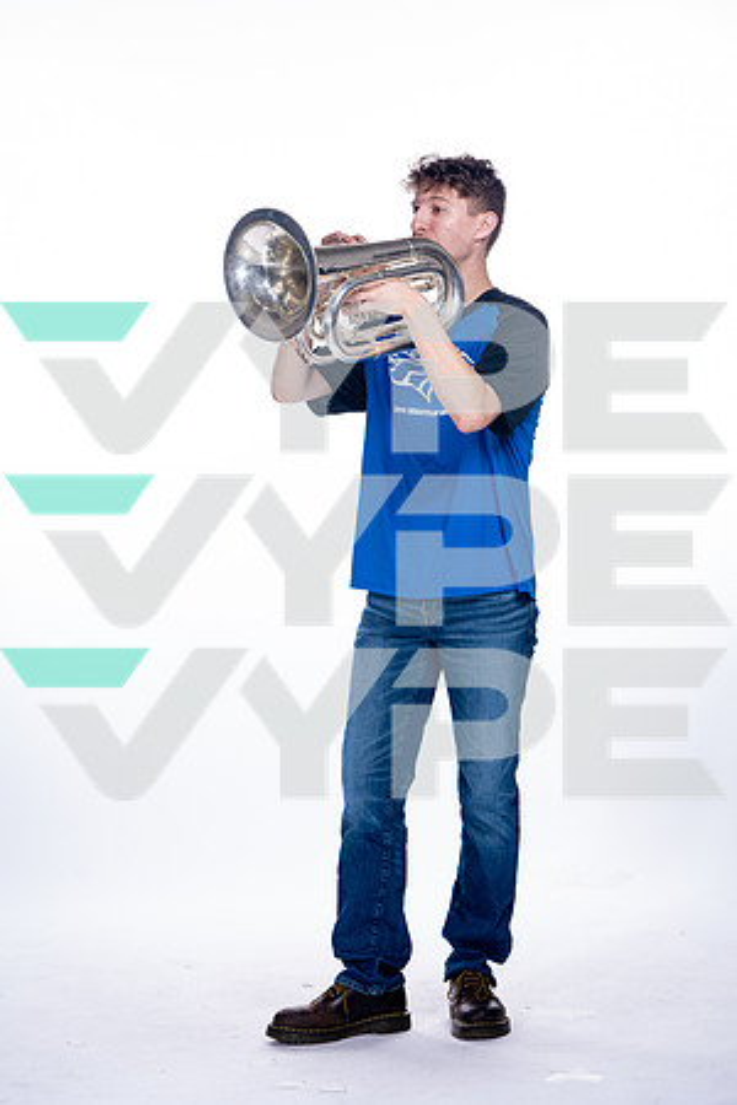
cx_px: 368
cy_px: 552
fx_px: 3316
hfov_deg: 12.7
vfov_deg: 18.9
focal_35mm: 108
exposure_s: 1/250
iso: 800
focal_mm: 108
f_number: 5.6
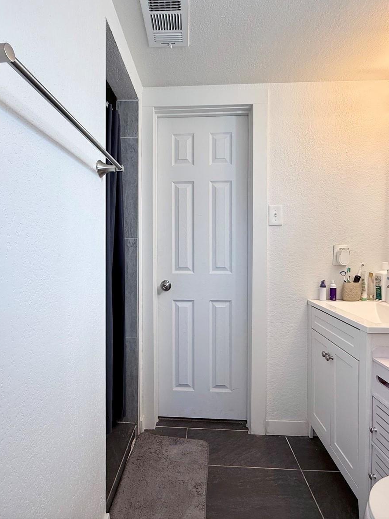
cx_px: 184
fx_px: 285
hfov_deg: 68.6
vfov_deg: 84.7
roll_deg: -0.2
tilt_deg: -1.3
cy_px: 255
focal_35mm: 19
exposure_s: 1/120
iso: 80
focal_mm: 2.22
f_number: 2.2
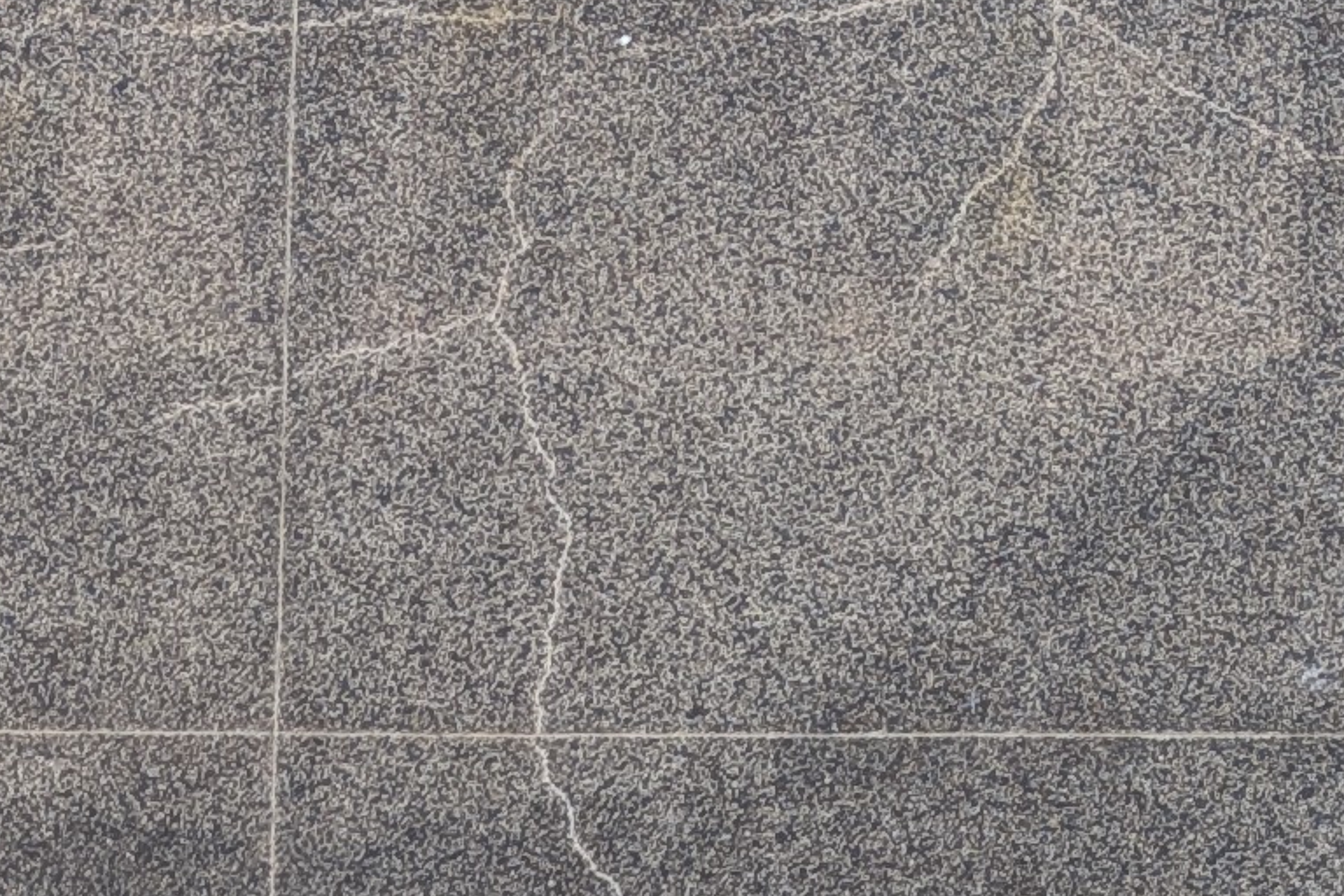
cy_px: 2298
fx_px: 4853
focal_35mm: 130
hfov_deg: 15.5
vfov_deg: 9.2
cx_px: 33
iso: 37
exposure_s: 1/100
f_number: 1.7
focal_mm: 4.53
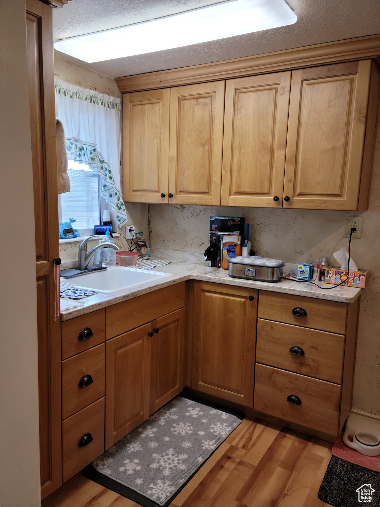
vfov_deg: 63.4
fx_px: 410
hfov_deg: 49.7
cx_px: 190
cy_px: 254
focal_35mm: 28
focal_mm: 5.9
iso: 64
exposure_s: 1/60
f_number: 2
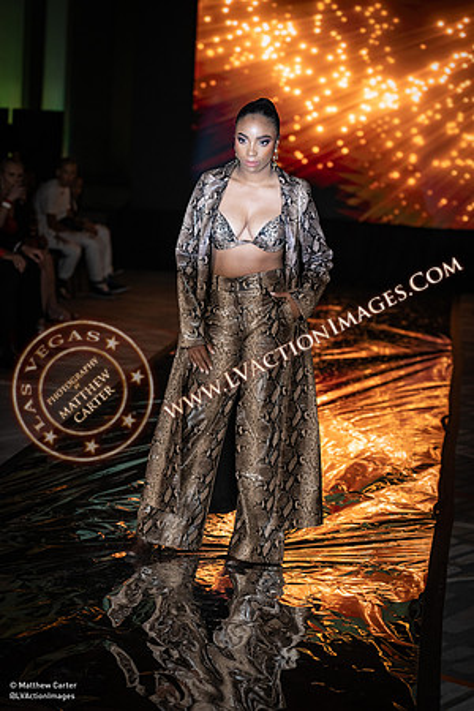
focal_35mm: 80
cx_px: 237
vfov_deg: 25.4
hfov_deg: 17.1
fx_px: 1580
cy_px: 356
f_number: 2.8
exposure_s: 1/640
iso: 1600
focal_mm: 80
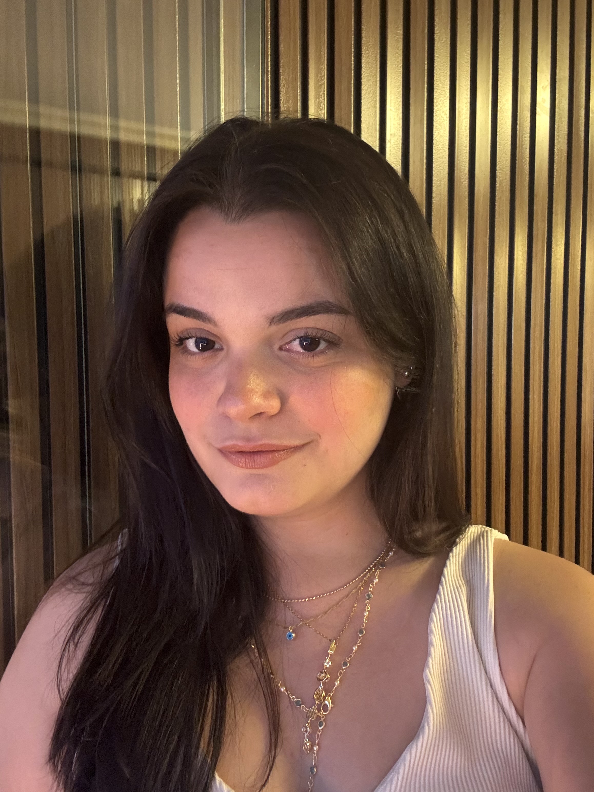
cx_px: 297
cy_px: 396
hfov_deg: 46.8
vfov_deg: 60.0
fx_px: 686
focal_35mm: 30
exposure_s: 1/25
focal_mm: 2.69
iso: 320
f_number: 1.9
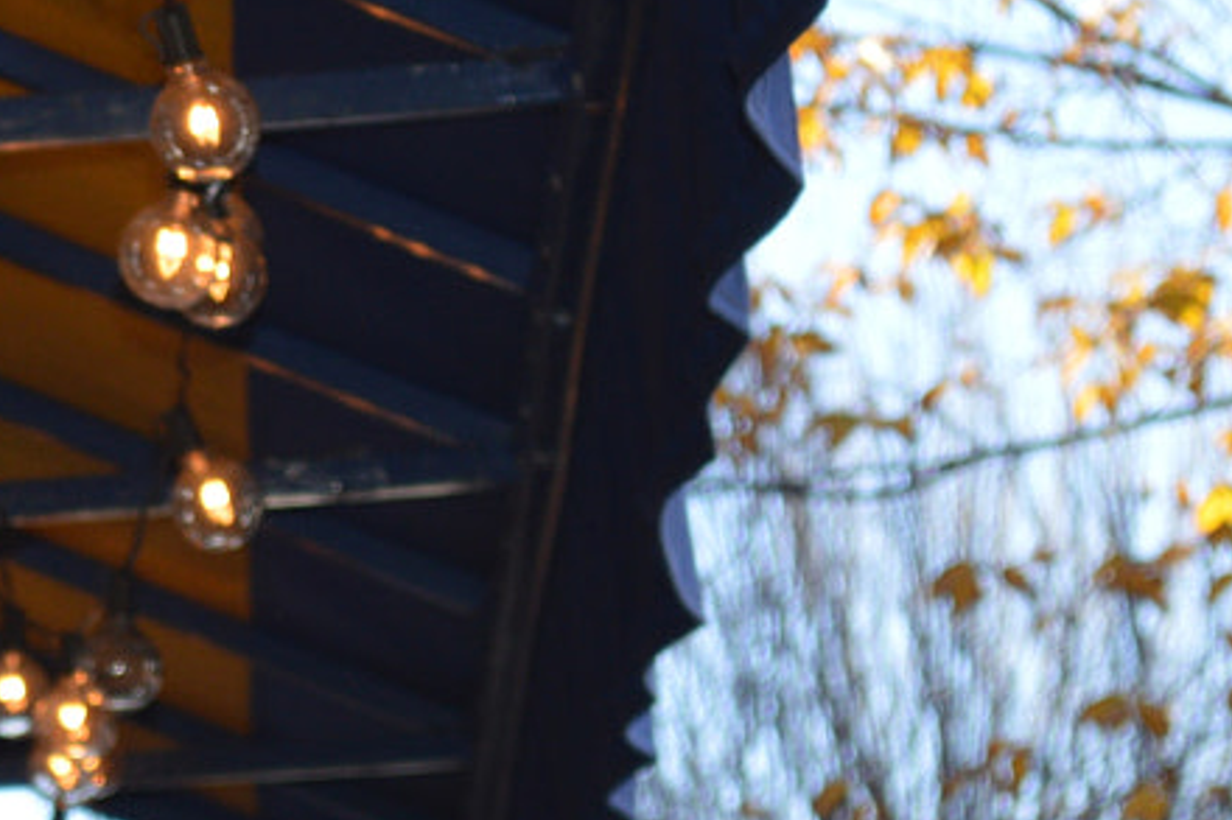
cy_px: -56
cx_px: -759
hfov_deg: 6.8
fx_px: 10256
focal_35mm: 300
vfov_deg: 4.6
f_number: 5.6
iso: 160
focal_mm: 55
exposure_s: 1/125
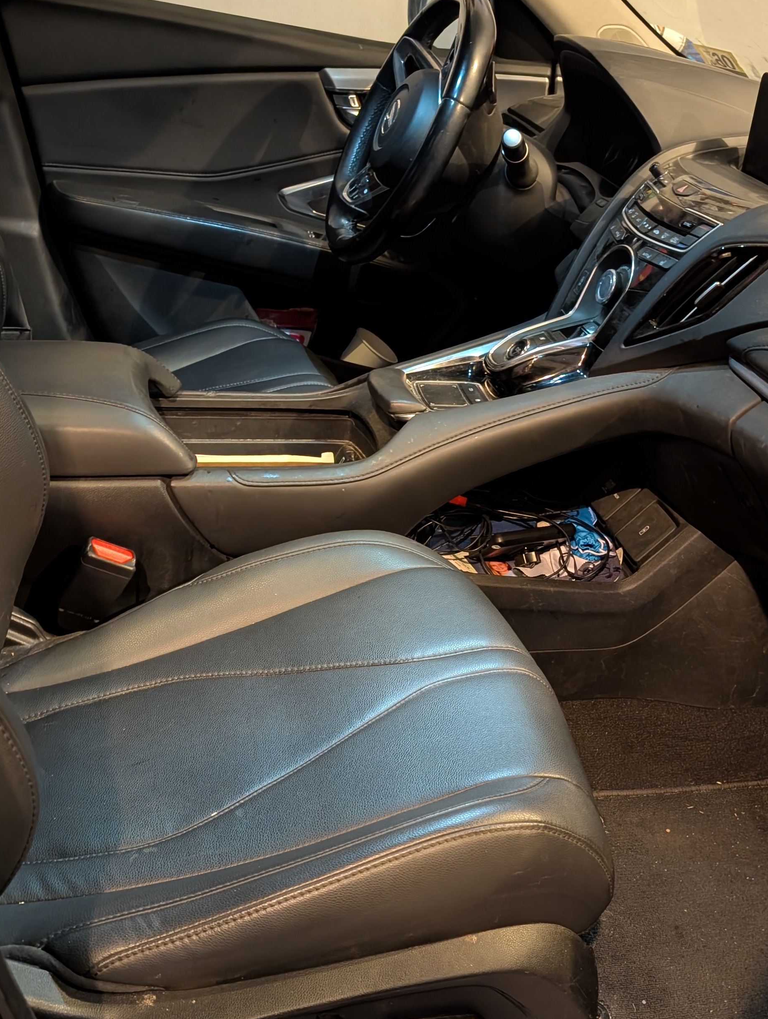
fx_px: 1180
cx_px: 538
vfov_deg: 46.4
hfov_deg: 35.5
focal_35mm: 40
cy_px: 618
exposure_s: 1/13.3
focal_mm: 6.9
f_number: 1.68
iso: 1168
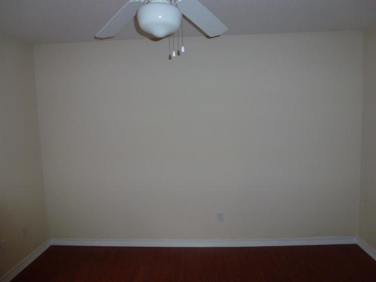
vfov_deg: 56.8
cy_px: 141
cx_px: 188
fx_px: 261
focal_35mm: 24
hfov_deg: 71.6
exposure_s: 1/60
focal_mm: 4.3
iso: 160
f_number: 3.3
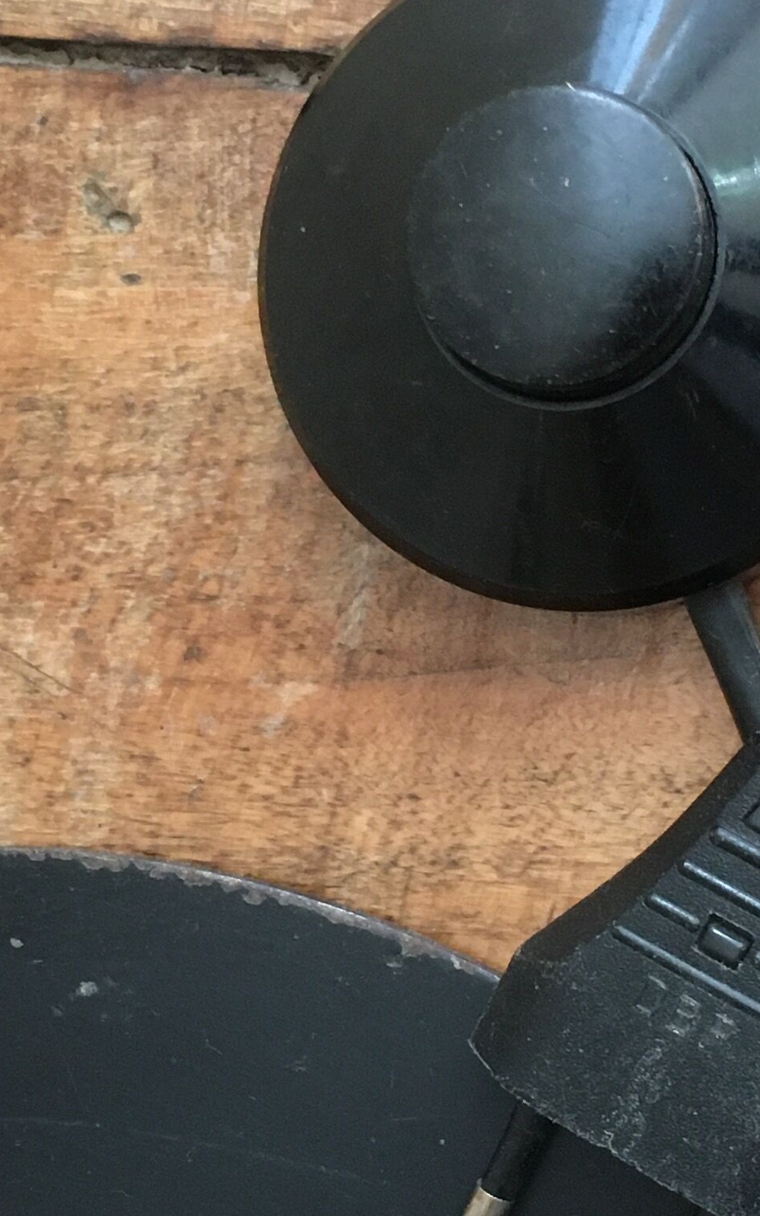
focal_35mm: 81
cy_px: 710
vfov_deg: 25.5
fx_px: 2685
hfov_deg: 16.1
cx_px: 474
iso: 200
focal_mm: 4.15
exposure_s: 1/33
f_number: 2.2
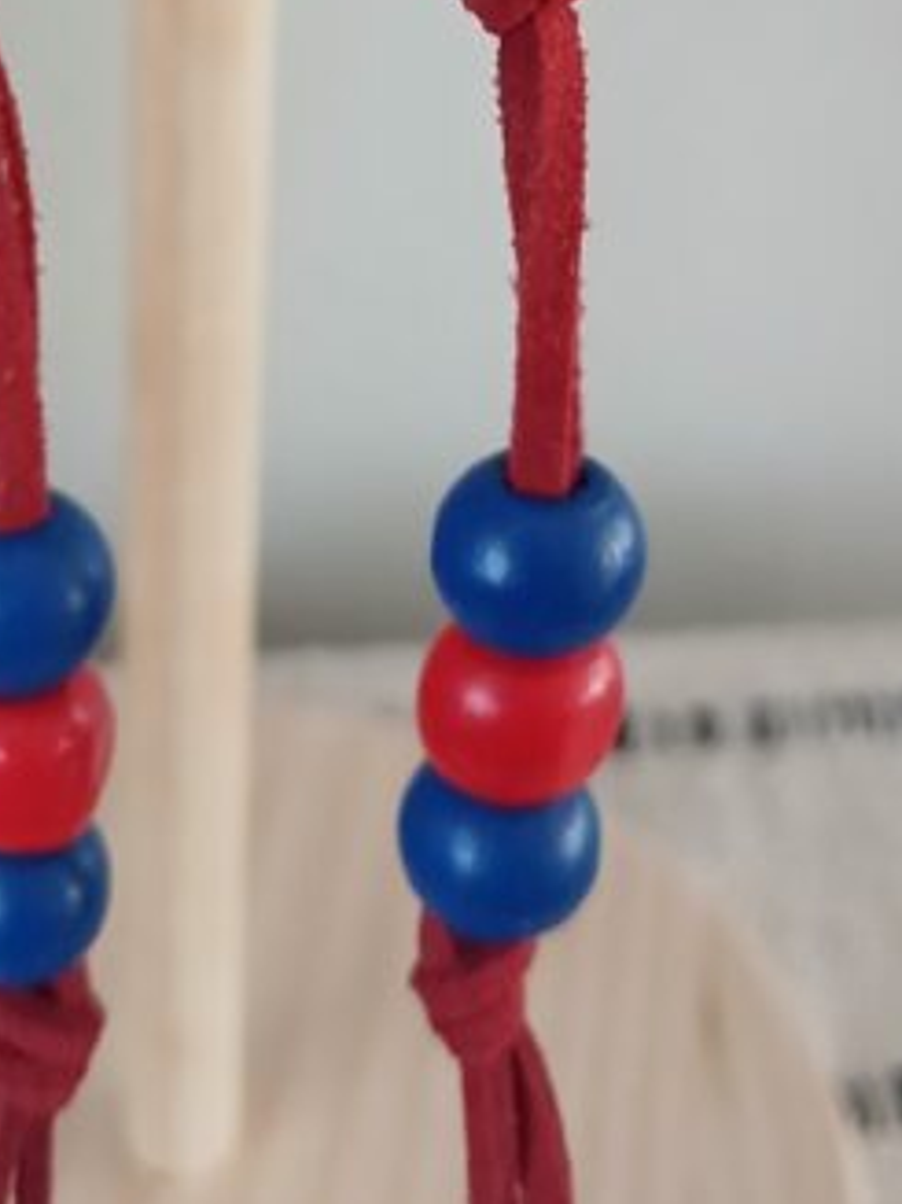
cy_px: 70
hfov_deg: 22.2
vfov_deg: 28.0
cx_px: 339
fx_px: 2295
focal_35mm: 66
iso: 500
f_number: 1.8
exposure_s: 1/25
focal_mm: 3.98
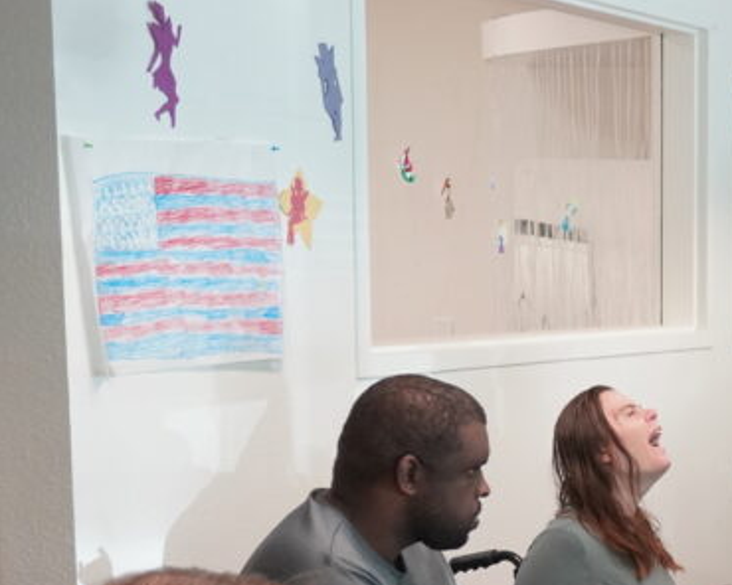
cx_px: 948
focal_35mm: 97
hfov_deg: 18.4
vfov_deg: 15.5
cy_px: 594
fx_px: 2108
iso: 2000
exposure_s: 1/200
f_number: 4
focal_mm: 25
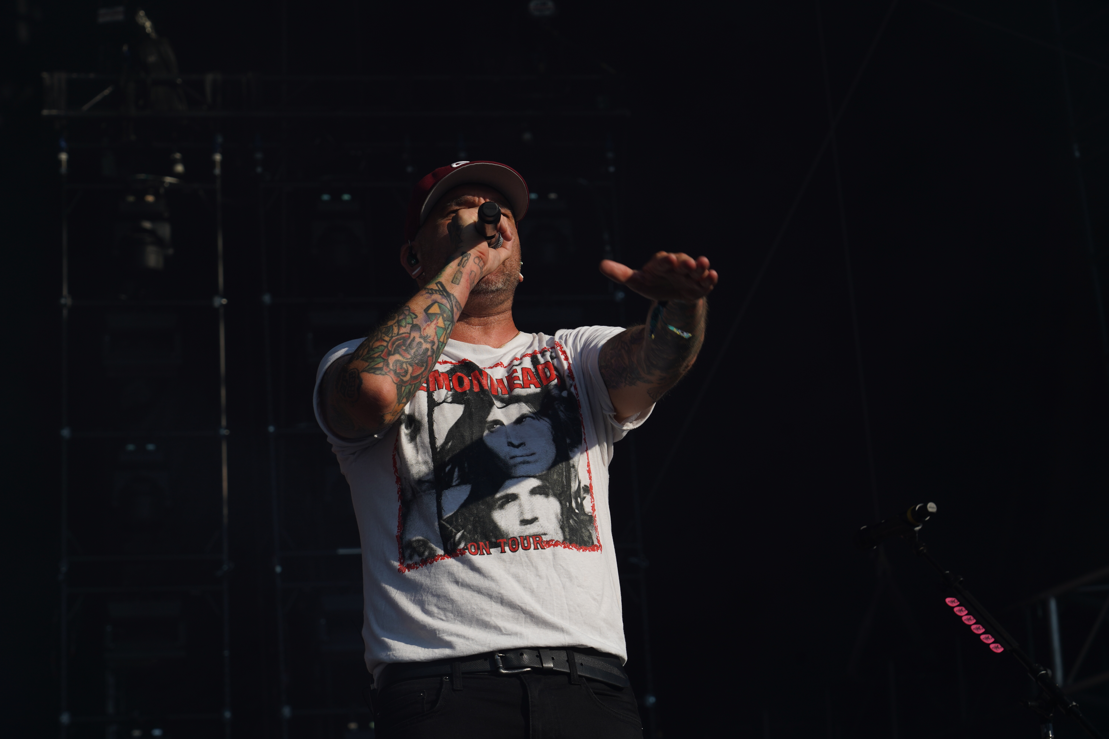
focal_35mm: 105
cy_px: 370
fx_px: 3234
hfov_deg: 19.5
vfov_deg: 13.0
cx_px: 554
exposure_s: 1/500
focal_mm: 105
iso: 100
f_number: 8
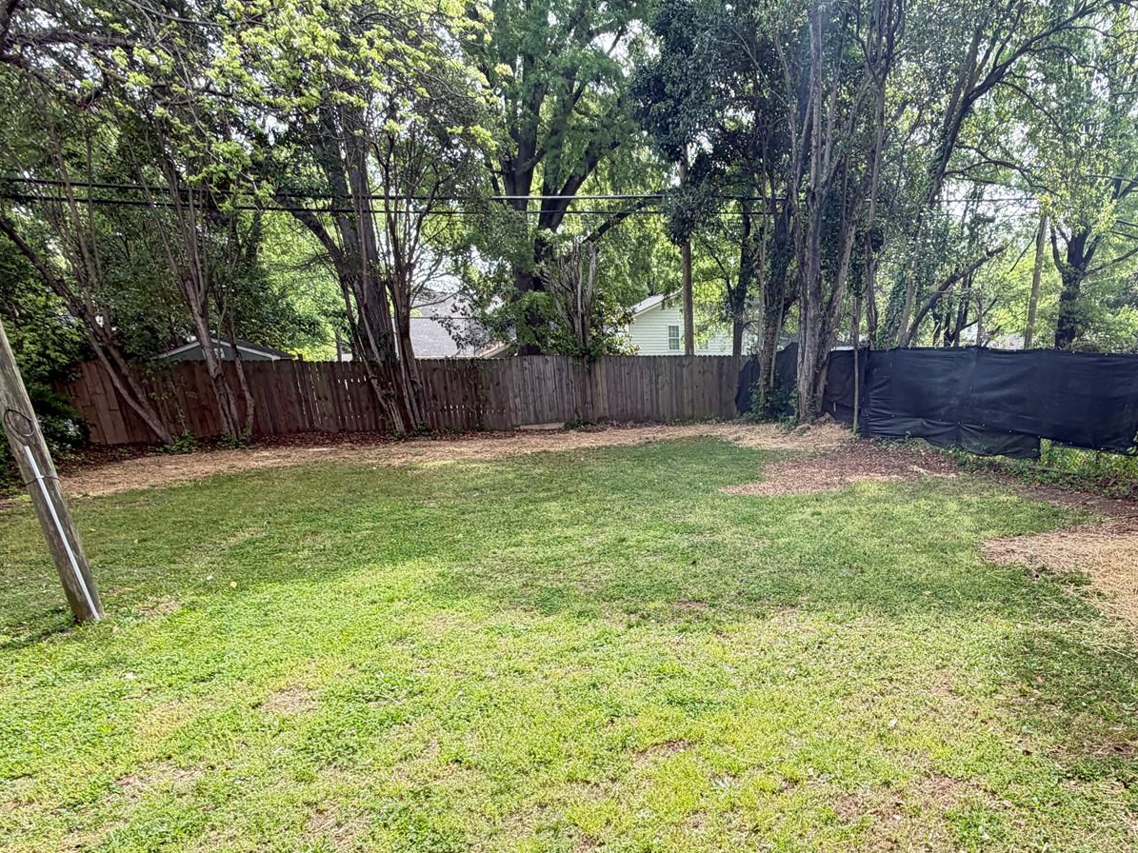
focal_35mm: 24
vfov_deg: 53.2
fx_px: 789
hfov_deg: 69.8
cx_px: 749
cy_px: 678
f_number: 2.2
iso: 50
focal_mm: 2.22
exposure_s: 1/179
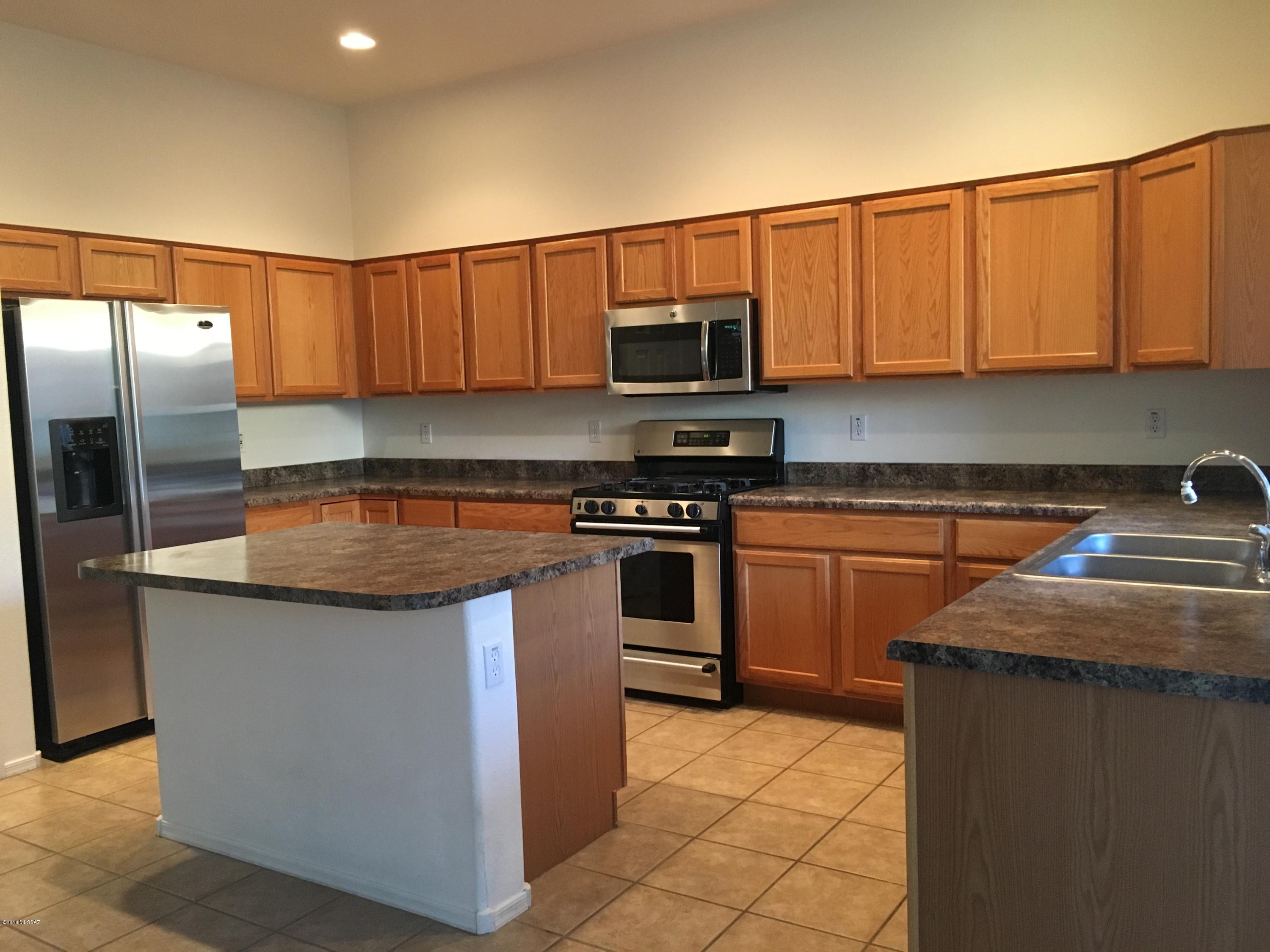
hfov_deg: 61.7
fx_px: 1064
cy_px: 476
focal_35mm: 29
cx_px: 635
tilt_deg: -4.4
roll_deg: +1.6
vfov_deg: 48.2
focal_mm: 4.15
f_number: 2.2
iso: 200
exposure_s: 1/30
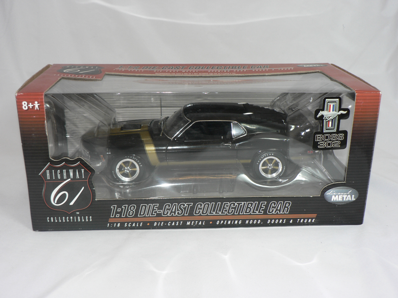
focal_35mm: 42
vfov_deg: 34.3
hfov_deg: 44.8
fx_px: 483
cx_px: 199
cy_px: 149
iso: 80
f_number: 2.8
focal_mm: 7
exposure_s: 1/60
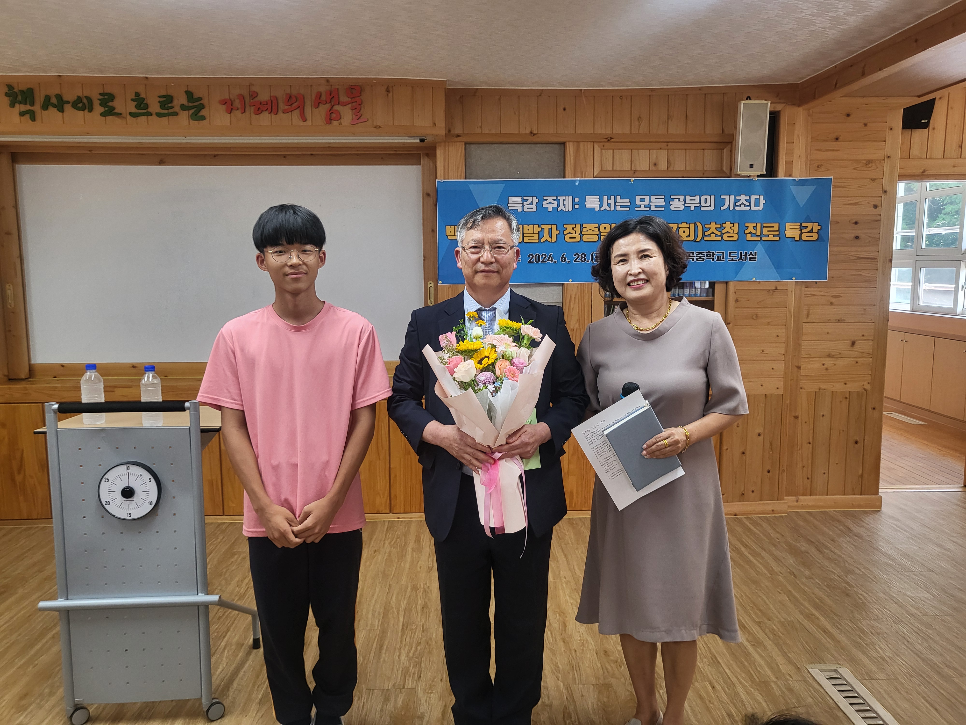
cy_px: 362
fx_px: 726
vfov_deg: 53.1
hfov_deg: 67.3
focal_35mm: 26
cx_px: 483
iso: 125
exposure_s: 1/120
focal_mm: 4.25
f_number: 1.8
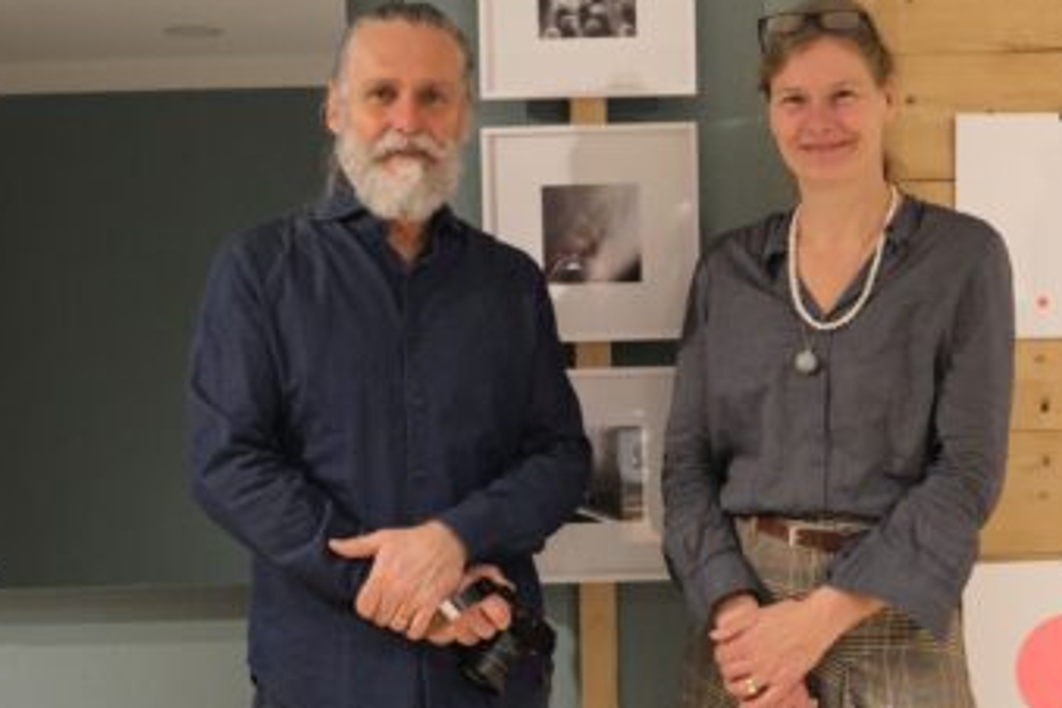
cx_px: 583
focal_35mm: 59
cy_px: 396
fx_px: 1740
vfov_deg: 23.0
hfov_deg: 33.9
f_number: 4.9
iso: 6400
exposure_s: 1/150
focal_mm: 33.3
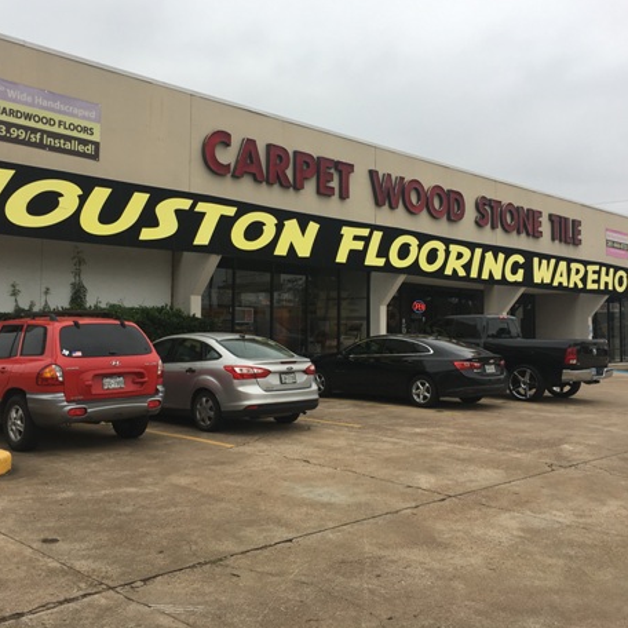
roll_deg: -2.1
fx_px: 739
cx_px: 300
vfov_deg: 46.0
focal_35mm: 36
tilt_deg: +3.3
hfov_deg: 46.0
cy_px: 299
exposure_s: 1/516
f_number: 2.2
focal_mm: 4.15
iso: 25
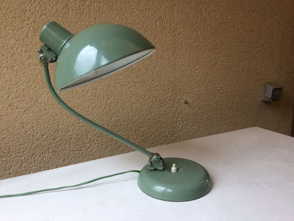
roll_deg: +0.7
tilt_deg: -11.7
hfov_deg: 61.7
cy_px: 110
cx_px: 147
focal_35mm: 29
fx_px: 246
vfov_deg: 48.2
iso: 200
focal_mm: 4.15
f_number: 2.2
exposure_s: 1/33
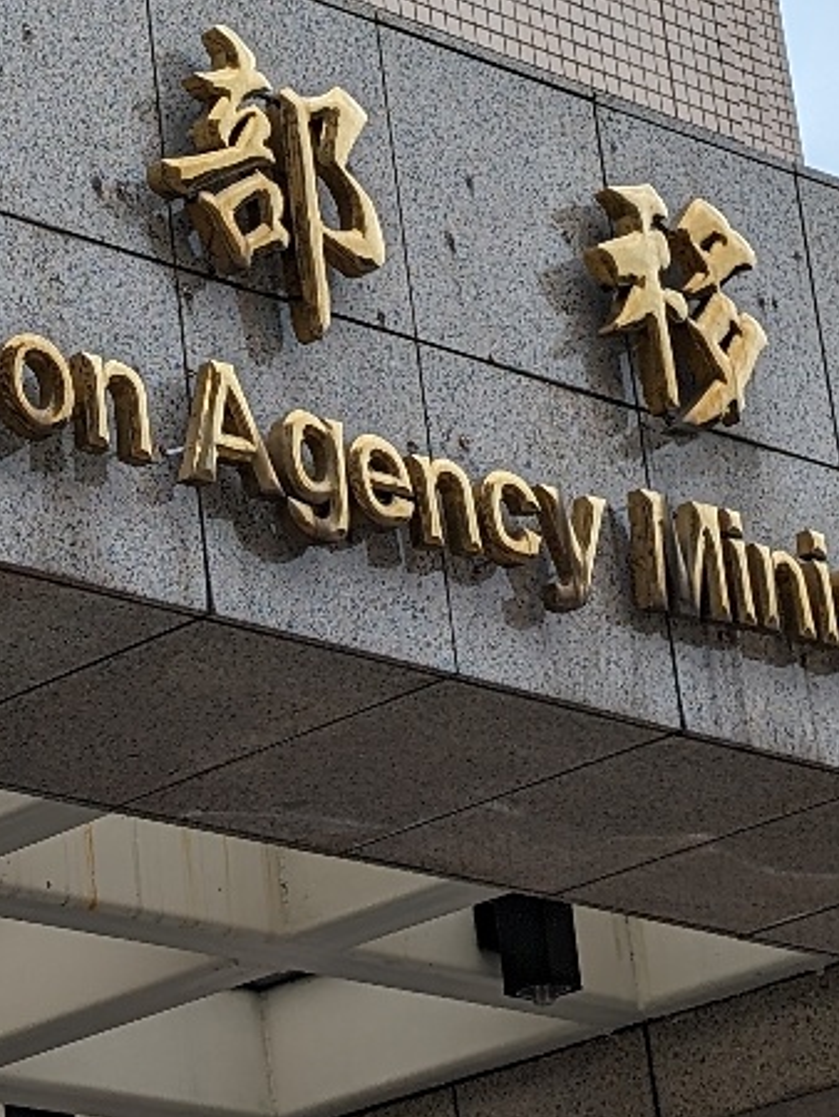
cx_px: 53
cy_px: 387
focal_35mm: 139
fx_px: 4488
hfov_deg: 10.6
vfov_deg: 14.2
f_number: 1.68
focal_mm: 6.9
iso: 20
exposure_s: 1/252
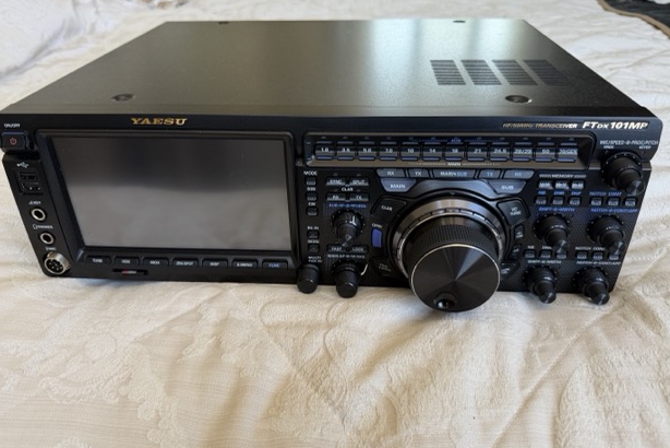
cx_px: 335
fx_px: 484
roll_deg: +1.4
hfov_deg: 69.4
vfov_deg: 49.6
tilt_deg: -33.2
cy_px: 215
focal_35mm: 26
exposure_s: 1/121
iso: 160
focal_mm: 6.76
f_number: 1.78
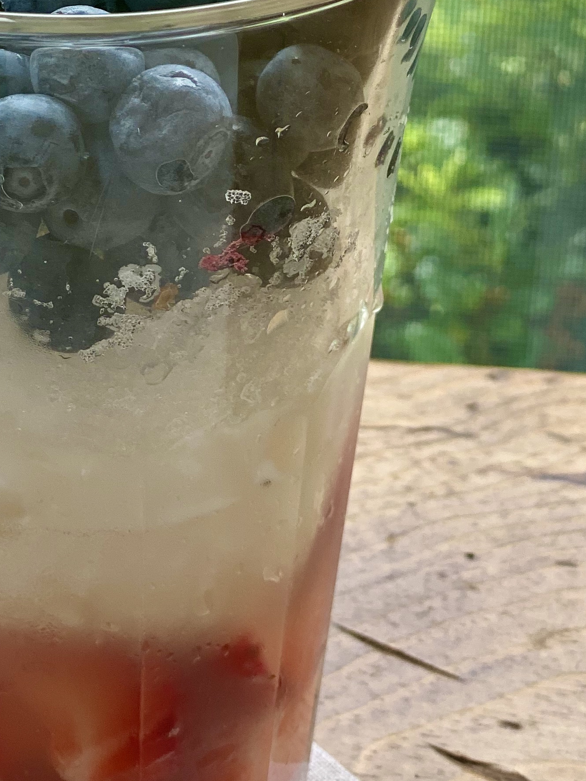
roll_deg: -0.7
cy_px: 142
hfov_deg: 12.5
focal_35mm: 118
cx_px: 109
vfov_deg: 16.5
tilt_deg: -26.7
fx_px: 2663
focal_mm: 6
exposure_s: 1/122
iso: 25
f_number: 2
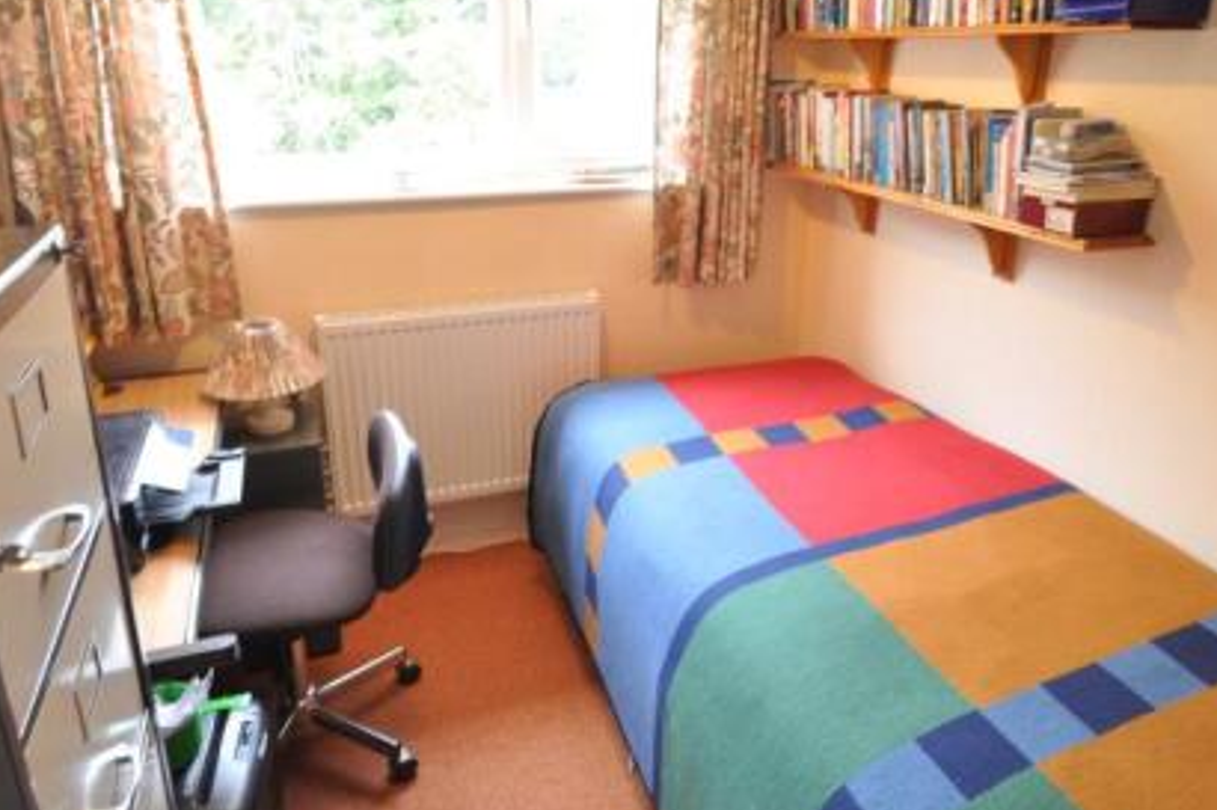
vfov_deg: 52.7
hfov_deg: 73.7
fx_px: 811
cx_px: 632
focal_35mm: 24
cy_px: 317
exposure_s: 1/5
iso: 400
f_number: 8
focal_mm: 10
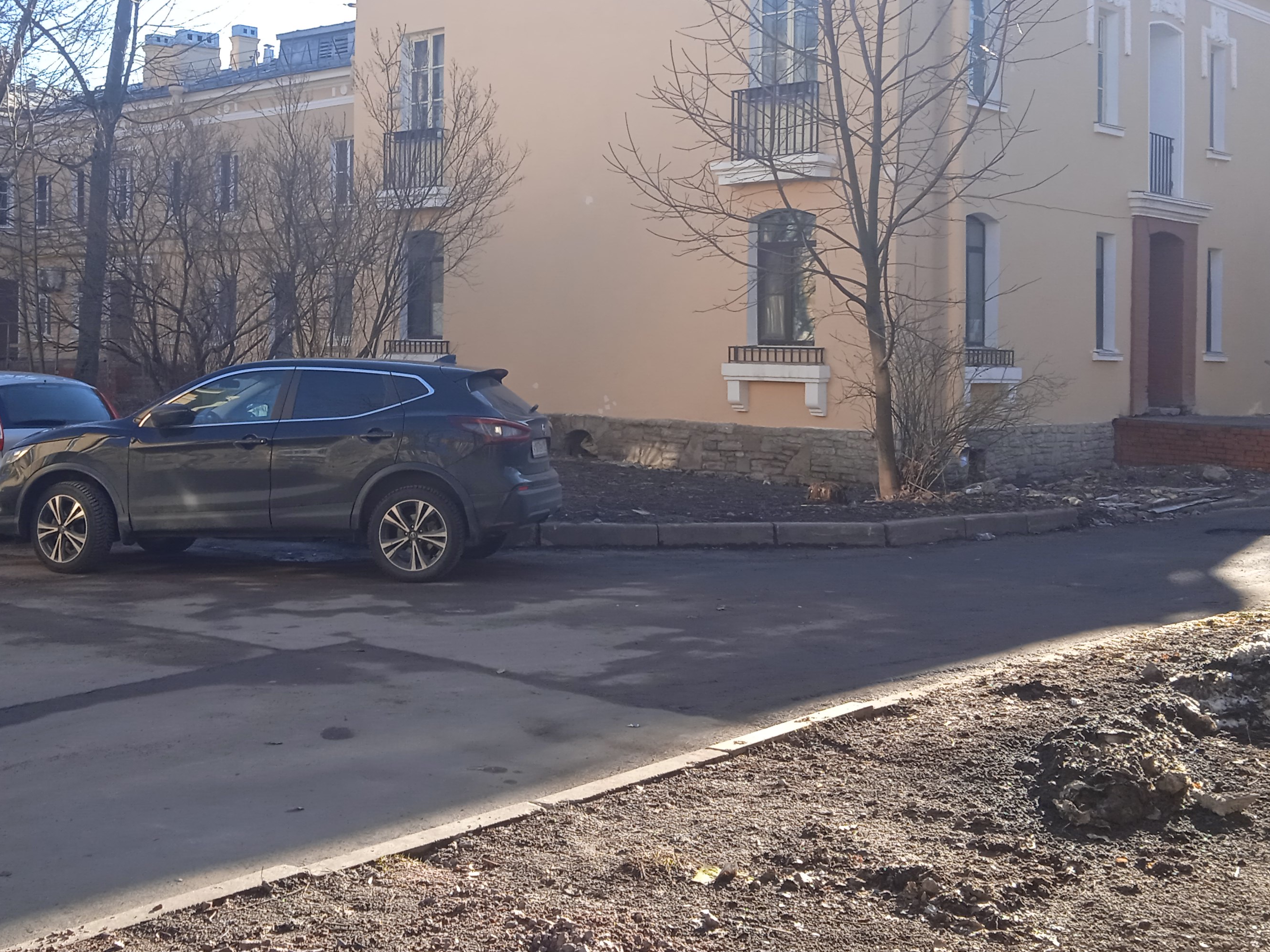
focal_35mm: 44
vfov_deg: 32.6
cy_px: 326
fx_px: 1614
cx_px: 475
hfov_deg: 42.6
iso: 112
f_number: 2.2
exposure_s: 1/224
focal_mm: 3.43
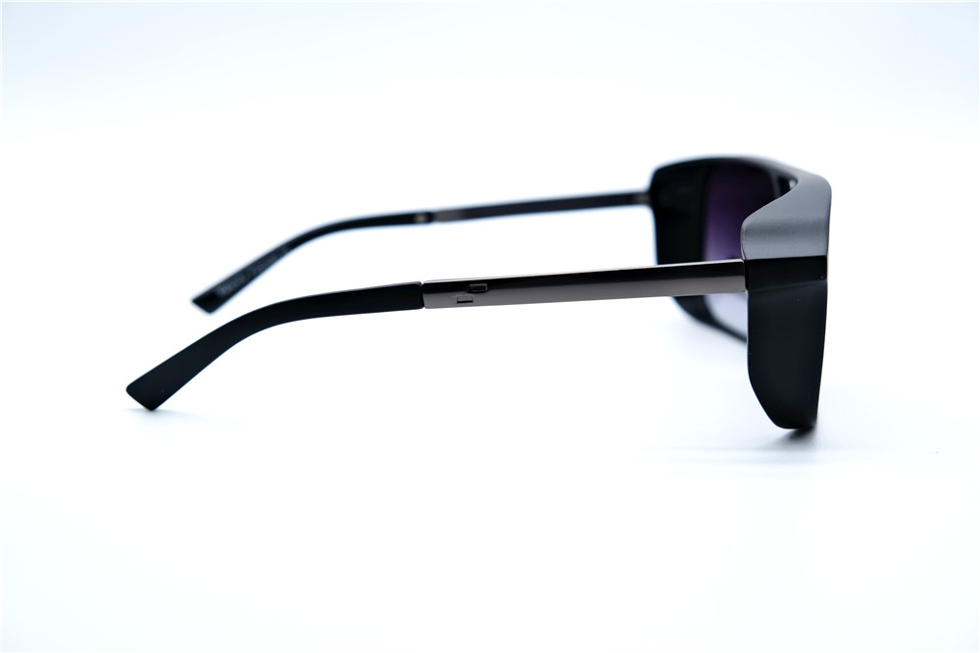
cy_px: 326
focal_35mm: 51
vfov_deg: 26.5
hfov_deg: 38.9
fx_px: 1388
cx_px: 490
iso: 160
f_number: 5
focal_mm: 34.3
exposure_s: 1/150
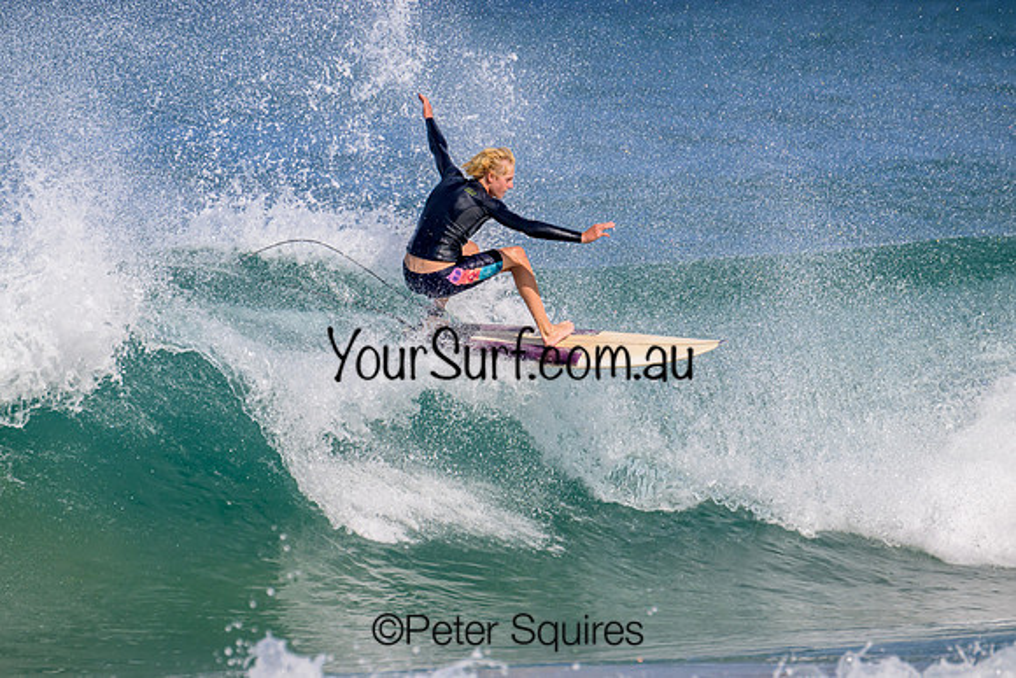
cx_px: 419
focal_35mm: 705
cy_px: 285
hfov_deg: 2.9
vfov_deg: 2.0
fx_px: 19912
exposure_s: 1/2000
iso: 800
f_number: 11
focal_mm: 600
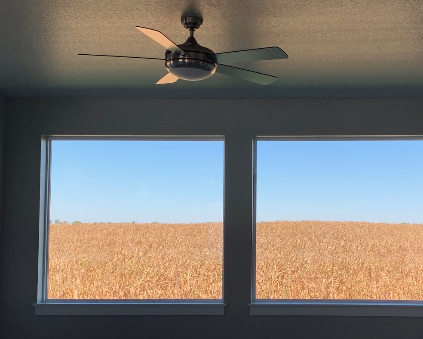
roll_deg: -0.8
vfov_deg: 29.1
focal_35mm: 52
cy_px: 192
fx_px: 651
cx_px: 279
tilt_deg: +3.7
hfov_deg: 35.7
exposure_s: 1/337
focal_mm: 4.25
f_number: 1.8
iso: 25
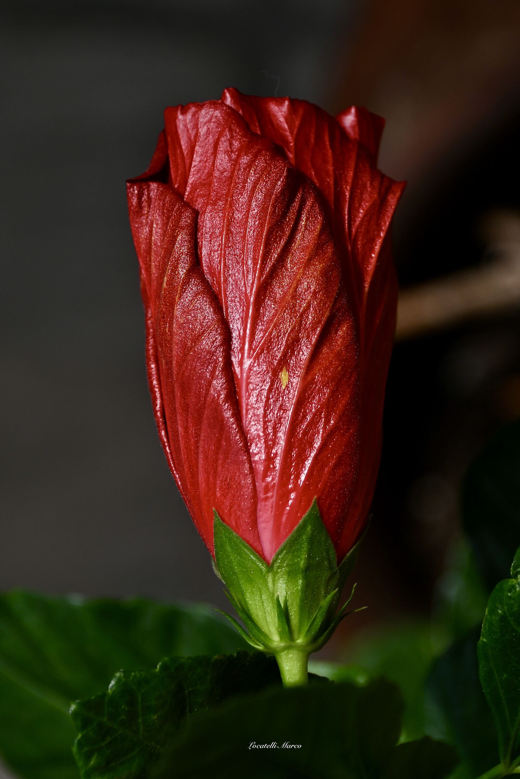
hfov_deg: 3.1
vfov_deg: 4.6
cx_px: 260
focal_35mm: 450
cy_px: 390
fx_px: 9749
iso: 100
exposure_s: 1/640
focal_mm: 300
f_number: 5.6
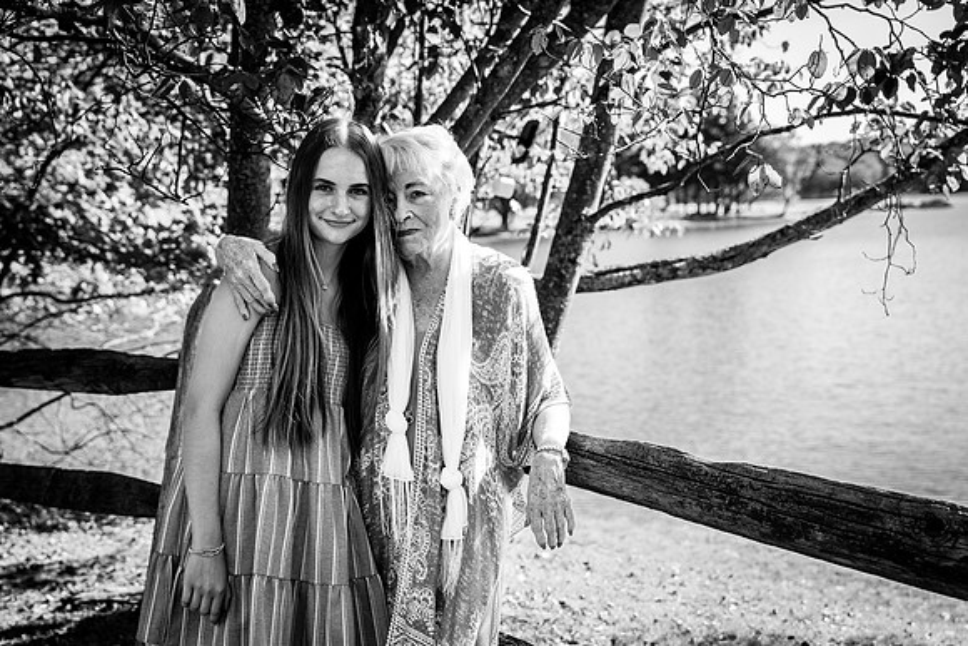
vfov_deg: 24.4
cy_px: 407
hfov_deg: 36.0
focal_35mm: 55
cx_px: 457
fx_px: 1490
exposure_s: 1/250
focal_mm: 44
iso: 160
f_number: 3.5
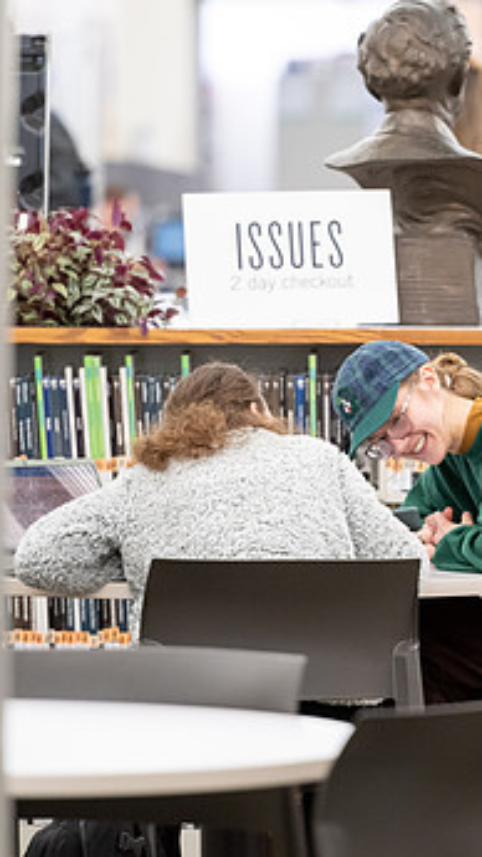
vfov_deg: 6.1
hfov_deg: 3.4
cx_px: 432
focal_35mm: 356
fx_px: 8091
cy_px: 431
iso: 1250
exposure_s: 1/200
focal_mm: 200
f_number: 2.8
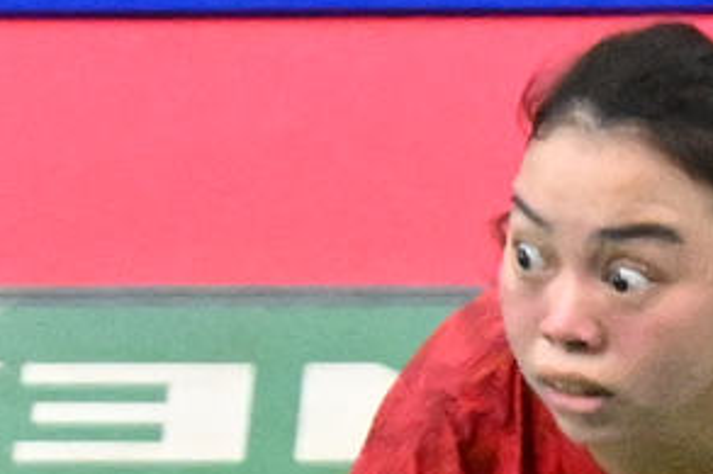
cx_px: -470
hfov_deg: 1.6
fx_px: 24980
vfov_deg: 1.1
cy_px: 730
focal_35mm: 1262
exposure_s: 1/1000
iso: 6400
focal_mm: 185
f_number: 2.8
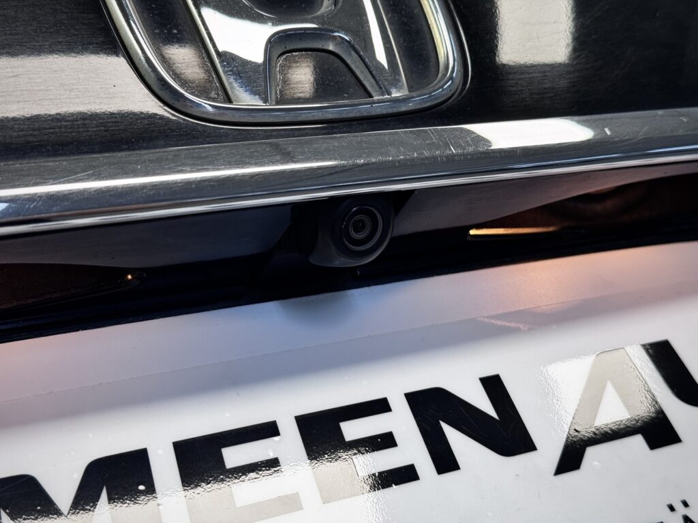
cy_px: 262
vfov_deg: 30.3
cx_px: 349
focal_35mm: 48
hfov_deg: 39.7
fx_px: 968
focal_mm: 6.76
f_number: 1.78
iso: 64
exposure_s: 1/131
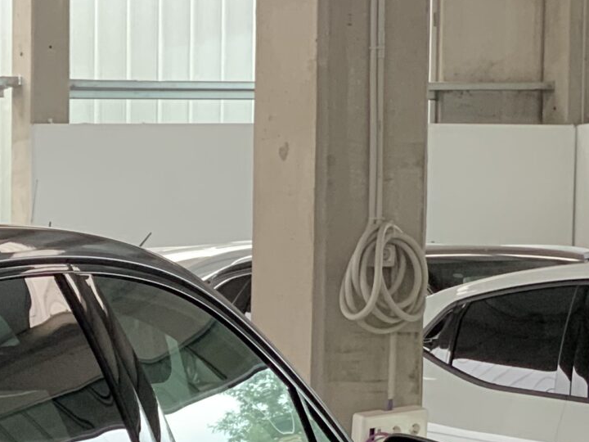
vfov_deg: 7.8
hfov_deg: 10.2
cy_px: 741
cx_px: -398
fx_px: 3148
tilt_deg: -8.2
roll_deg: +1.4
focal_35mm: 185
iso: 200
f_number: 2.4
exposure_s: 1/60
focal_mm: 6
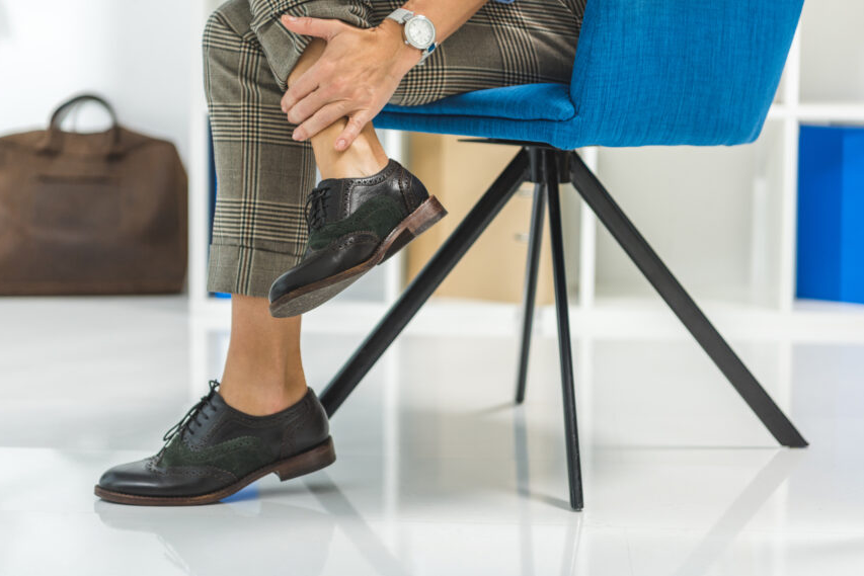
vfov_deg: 16.3
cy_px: 232
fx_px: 2016
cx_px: 361
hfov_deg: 24.2
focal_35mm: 84
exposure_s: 1/200
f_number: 3.2
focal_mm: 70
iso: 200
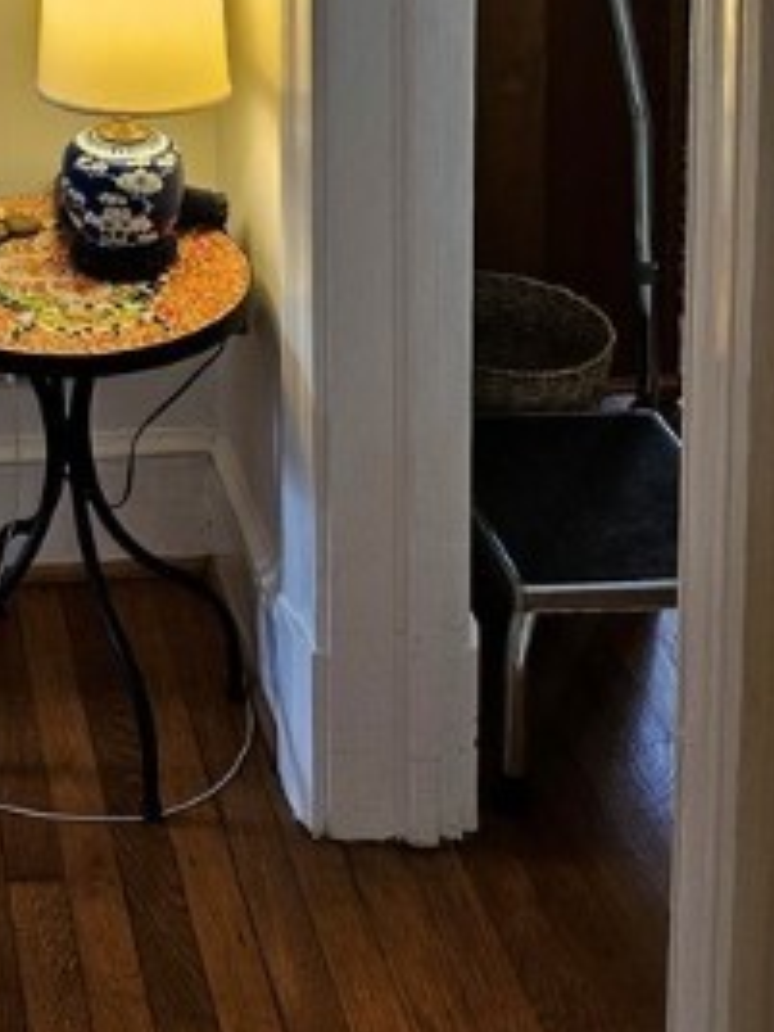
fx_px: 1968
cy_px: -285
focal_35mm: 66
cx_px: -139
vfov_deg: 25.6
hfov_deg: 20.9
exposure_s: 1/120
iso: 100
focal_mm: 5.4
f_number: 1.8
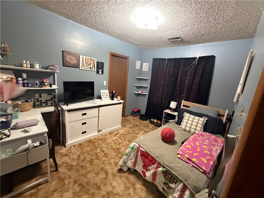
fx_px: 107
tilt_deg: -10.9
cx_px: 132
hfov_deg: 102.1
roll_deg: -5.3
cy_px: 99
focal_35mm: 14
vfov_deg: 85.7
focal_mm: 2.22
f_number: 2.2
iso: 800
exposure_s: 1/60
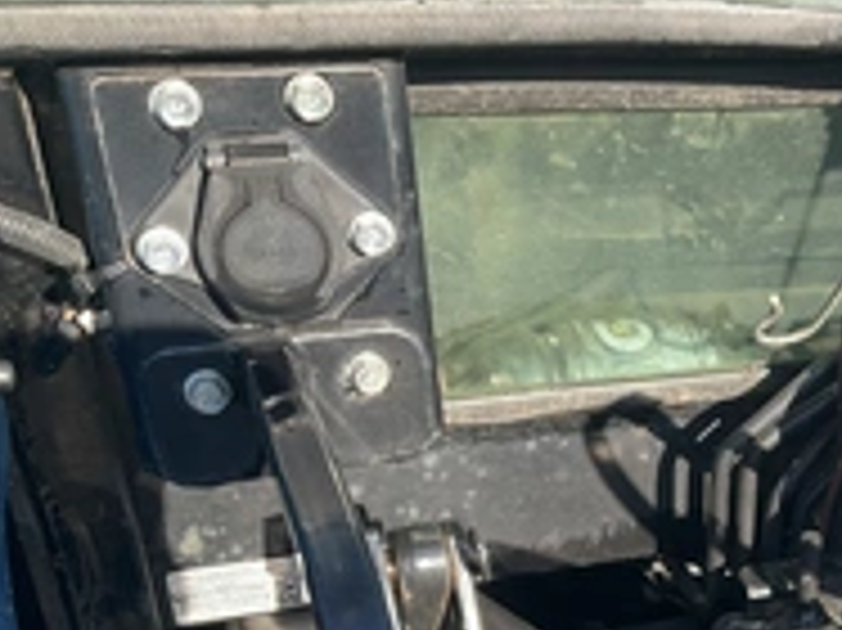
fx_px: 1507
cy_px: 644
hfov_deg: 28.7
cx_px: 892
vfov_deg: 22.6
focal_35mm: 62
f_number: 1.8
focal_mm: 3
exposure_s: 1/232
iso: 20
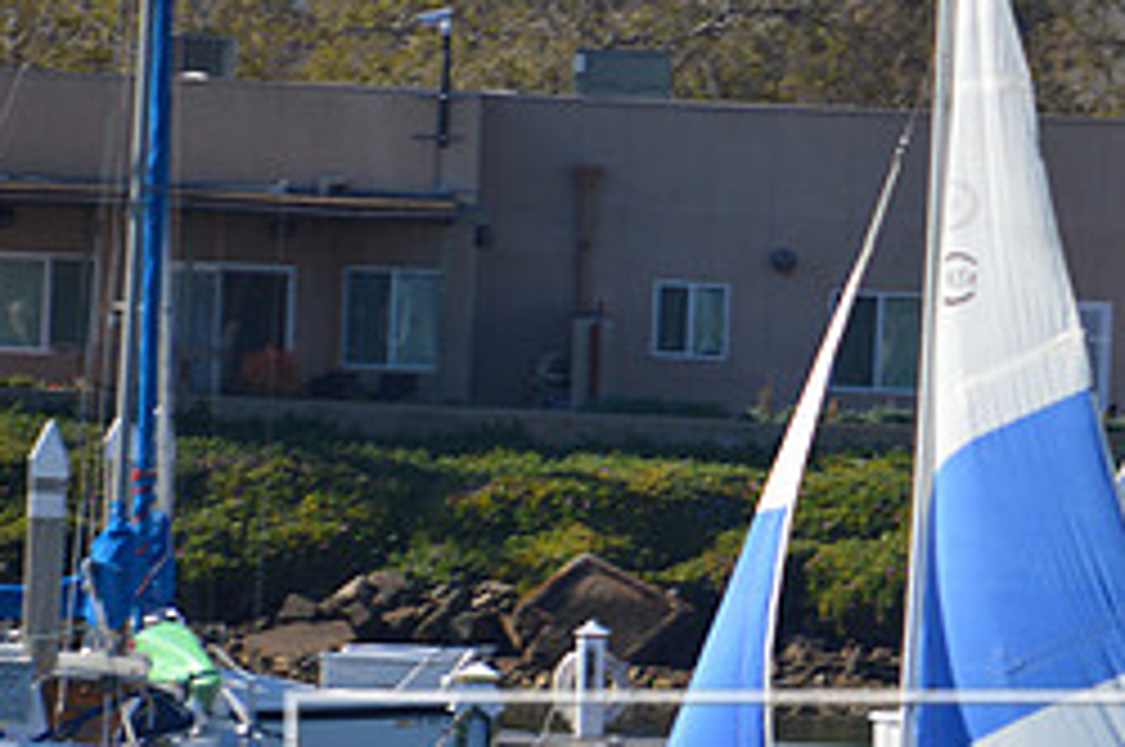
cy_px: 842
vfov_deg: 2.0
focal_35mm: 696
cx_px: 814
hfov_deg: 3.0
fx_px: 21722
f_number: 5.6
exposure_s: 1/500
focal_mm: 200
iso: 110
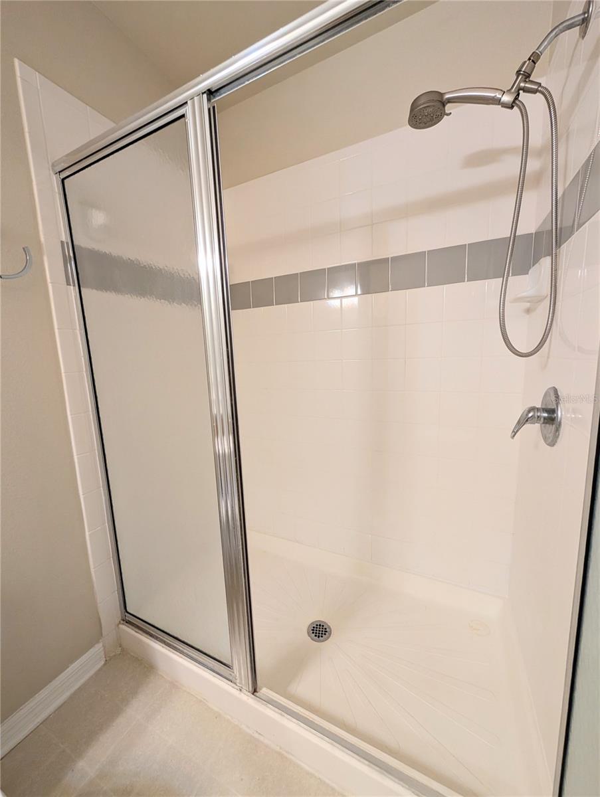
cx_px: 300
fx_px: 277
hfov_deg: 94.6
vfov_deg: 110.5
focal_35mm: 12
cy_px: 398
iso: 165
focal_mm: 2.02
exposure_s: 1/40
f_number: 1.7
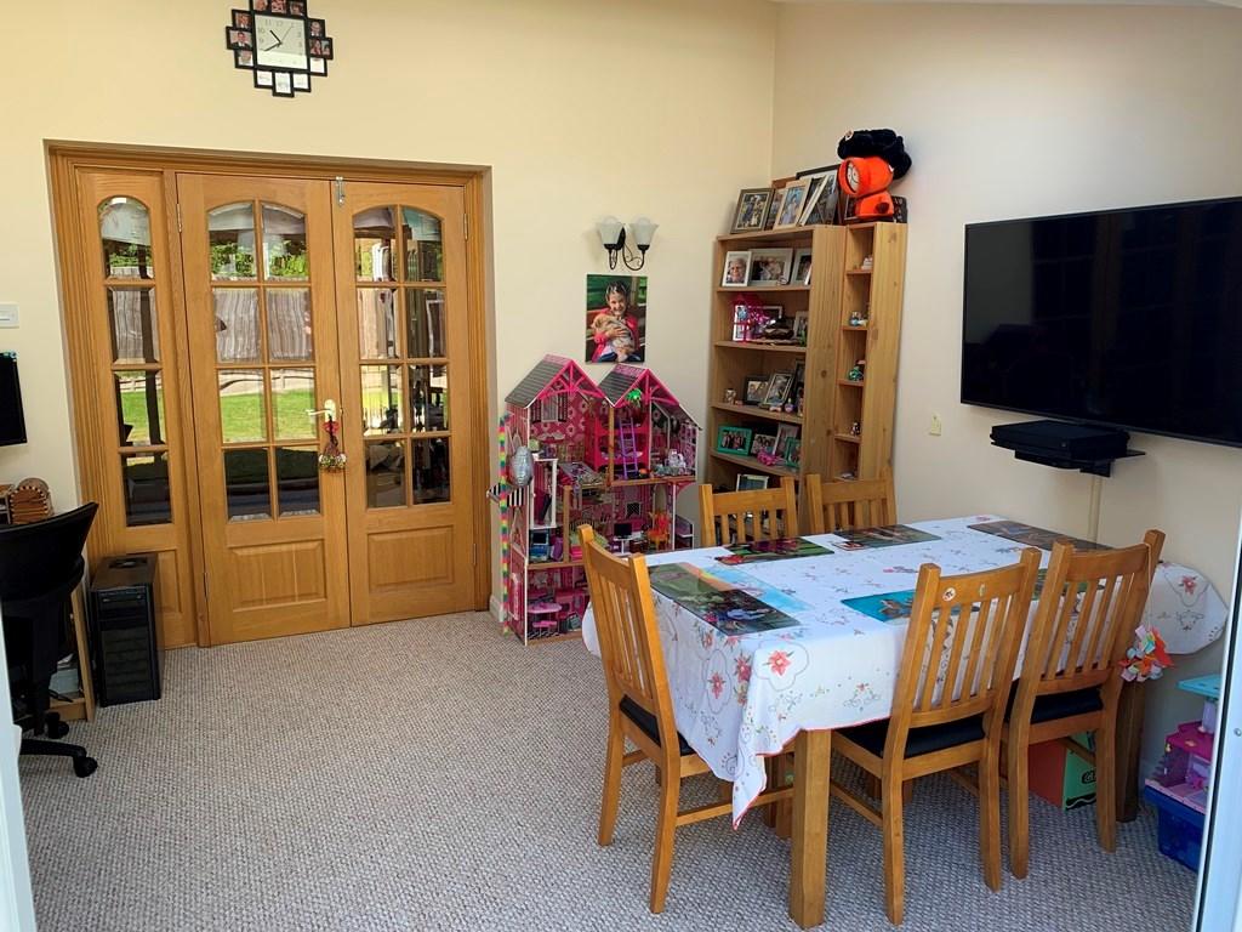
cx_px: 621
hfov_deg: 67.3
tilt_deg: -9.7
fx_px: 933
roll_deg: -0.8
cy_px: 466
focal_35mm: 26
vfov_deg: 53.1
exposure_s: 1/121
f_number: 1.8
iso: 32
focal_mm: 4.25
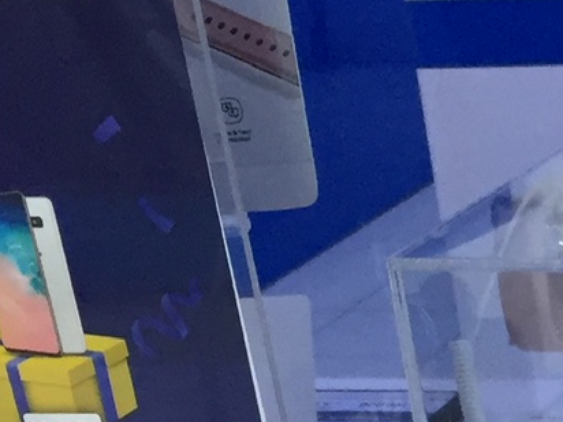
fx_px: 2342
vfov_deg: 9.5
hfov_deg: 12.9
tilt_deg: -29.3
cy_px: 900
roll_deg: +3.7
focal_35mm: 144
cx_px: 866
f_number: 2.2
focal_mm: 4.15
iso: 64
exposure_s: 1/33
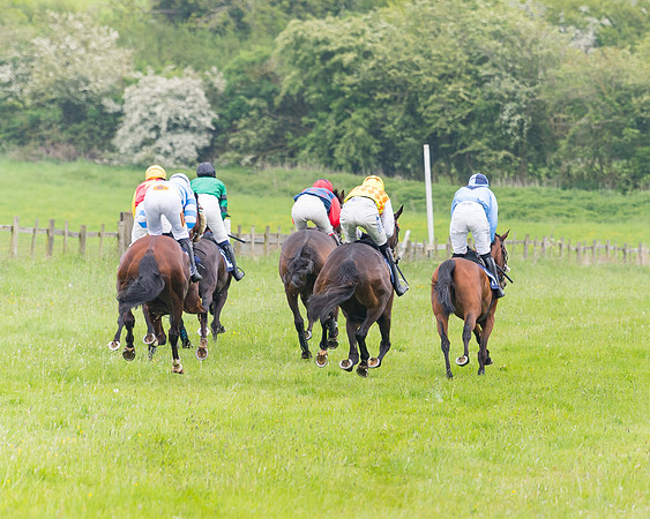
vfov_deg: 3.3
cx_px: 455
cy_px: 262
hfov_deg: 4.2
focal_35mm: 463
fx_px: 8907
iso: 400
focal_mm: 200
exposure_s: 1/1000
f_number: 4
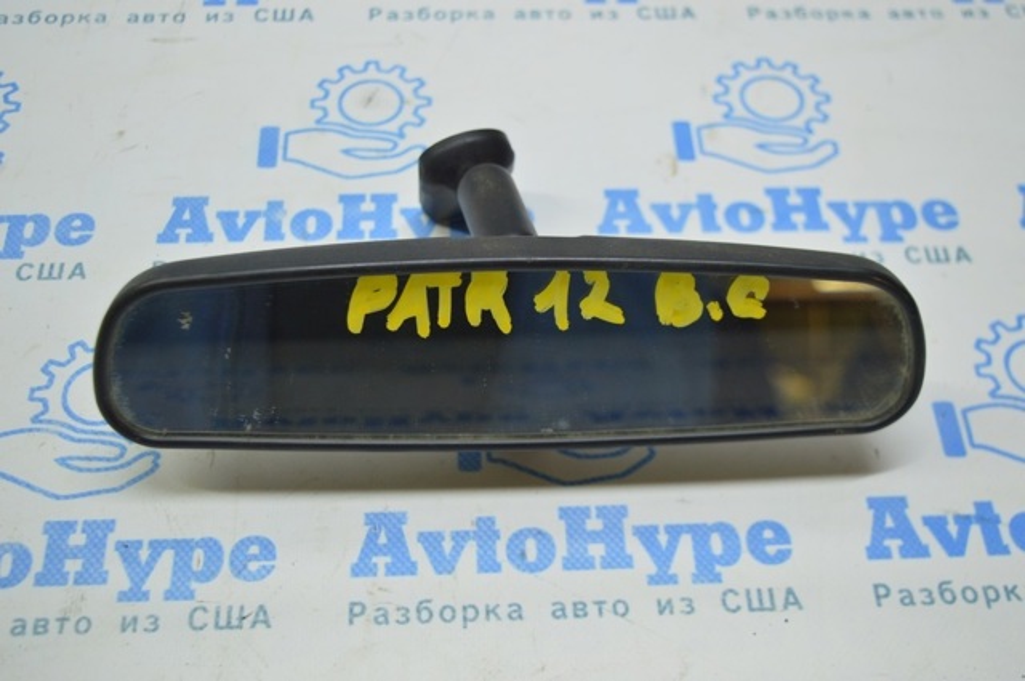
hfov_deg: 42.4
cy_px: 340
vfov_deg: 28.9
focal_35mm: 46
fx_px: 1322
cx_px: 512
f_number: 4.2
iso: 400
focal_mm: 31
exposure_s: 1/40
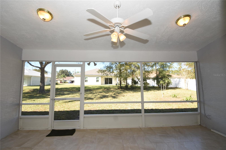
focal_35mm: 15
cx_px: 113
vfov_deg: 77.3
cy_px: 75
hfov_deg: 100.4
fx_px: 94
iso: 100
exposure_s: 1/125
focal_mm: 10
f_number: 5.6
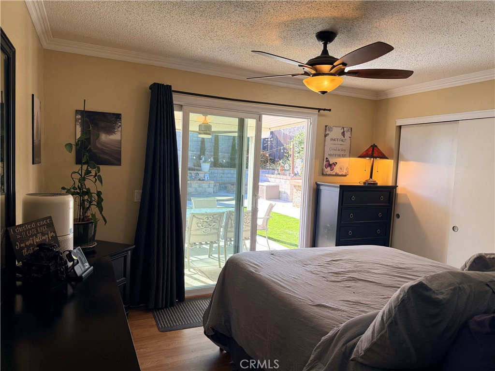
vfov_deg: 56.8
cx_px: 248
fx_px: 343
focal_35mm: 24
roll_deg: -2.3
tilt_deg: -3.6
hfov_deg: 71.6
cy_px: 186
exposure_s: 1/233
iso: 125
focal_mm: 6.76
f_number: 1.78
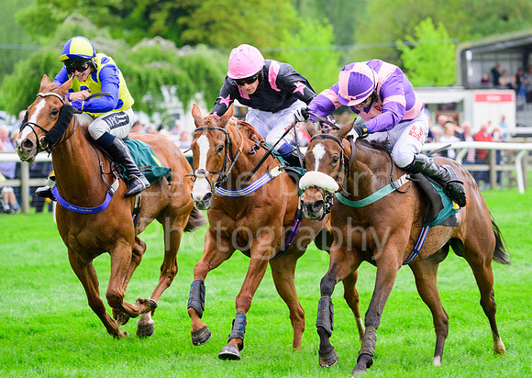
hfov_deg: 8.7
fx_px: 3507
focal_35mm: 233
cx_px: 316
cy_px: 167
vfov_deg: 6.2
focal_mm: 200
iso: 1250
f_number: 5.6
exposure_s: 1/1000
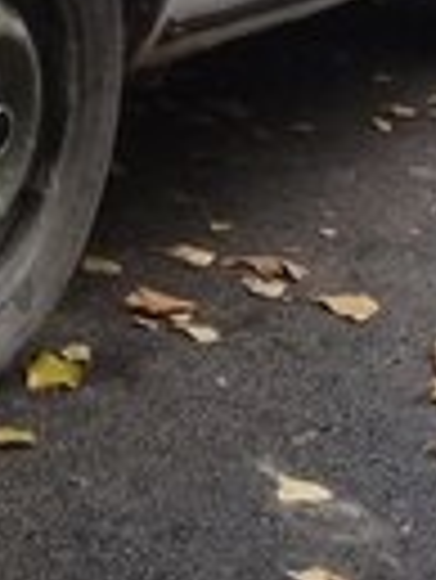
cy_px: -243
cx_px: -31
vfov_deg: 15.5
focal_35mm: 119
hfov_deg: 12.3
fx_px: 1995
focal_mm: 3.3
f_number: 2.2
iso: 50
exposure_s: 1/131
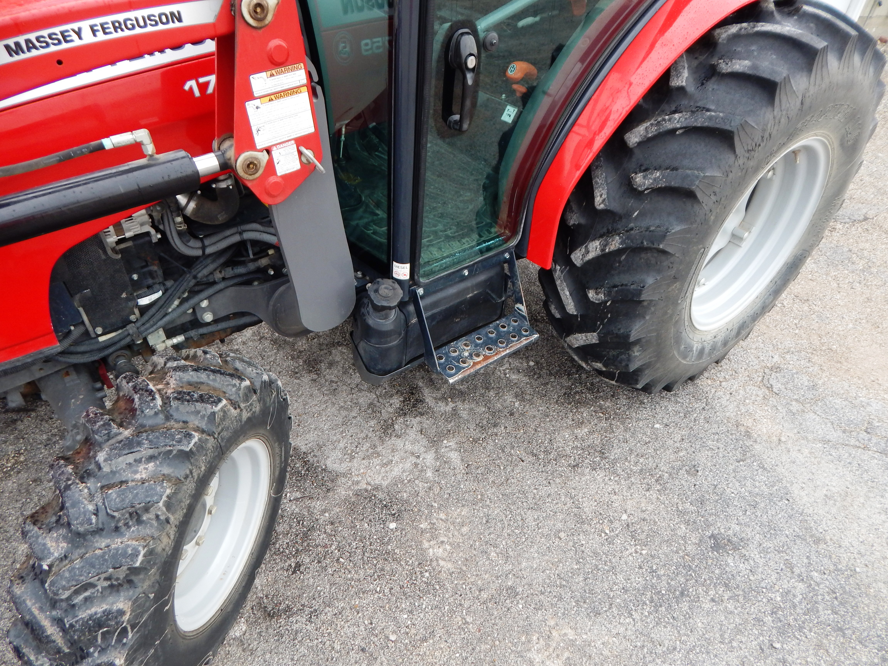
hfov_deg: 76.4
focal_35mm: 22
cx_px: 444
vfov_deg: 61.1
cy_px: 333
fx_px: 564
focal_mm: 4
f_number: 3
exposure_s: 1/40
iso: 125
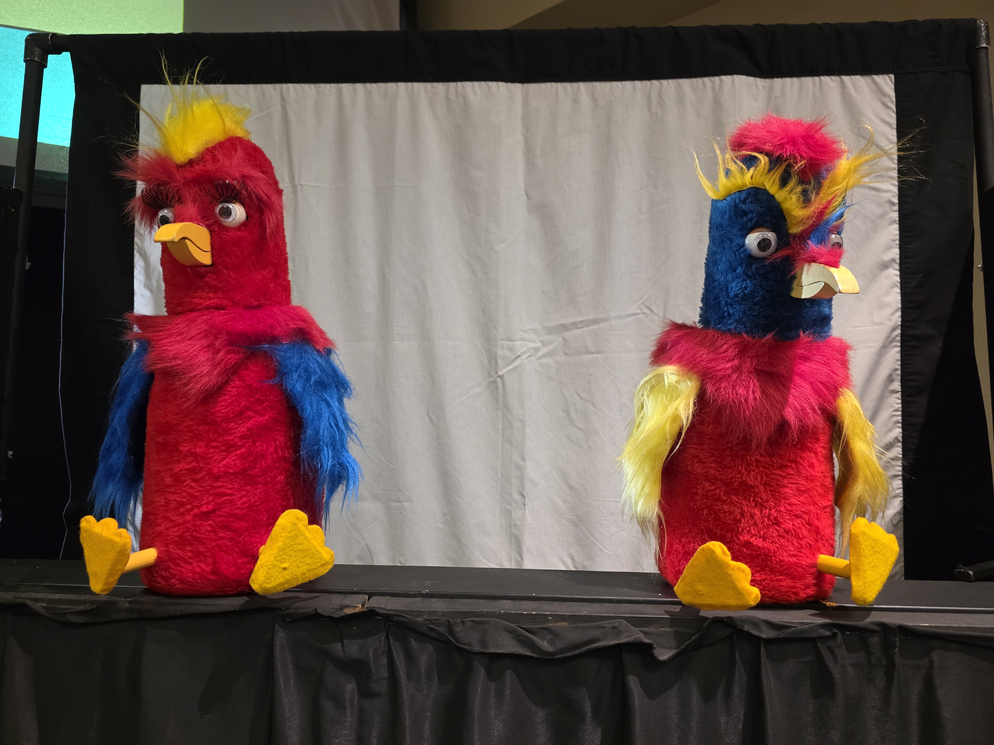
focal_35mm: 23
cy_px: 372
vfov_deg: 58.9
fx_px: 660
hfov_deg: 73.9
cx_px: 497
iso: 640
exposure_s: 1/120
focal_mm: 6.3
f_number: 1.7
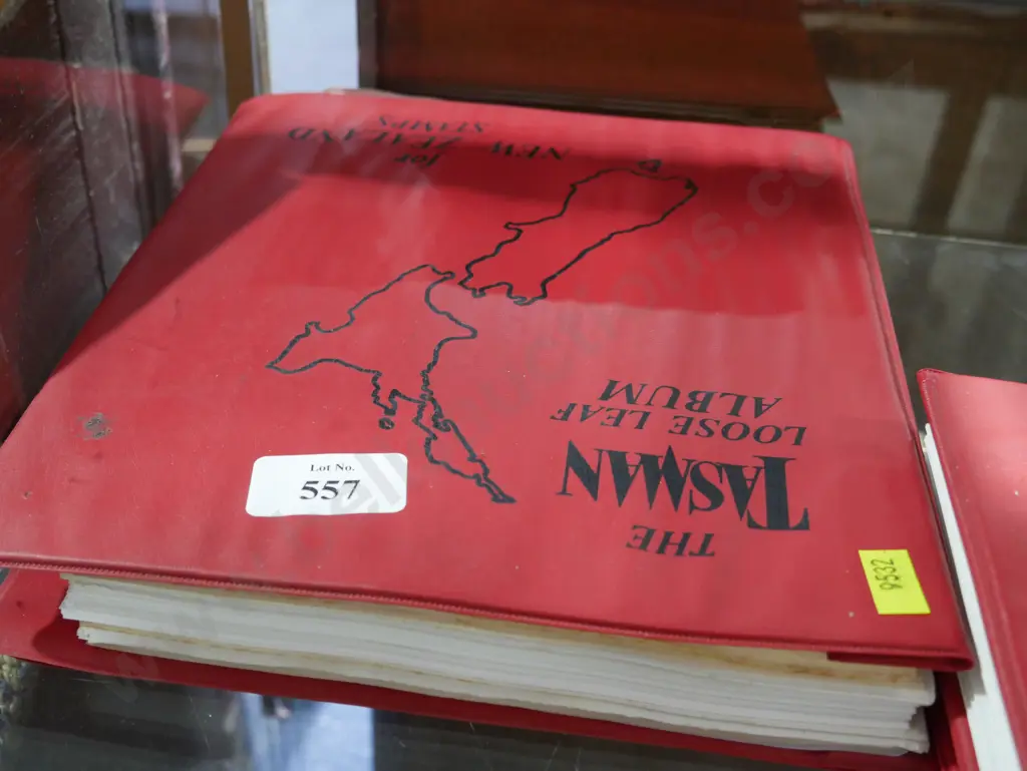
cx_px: 514
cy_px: 386
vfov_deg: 36.0
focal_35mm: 40
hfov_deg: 46.8
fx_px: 1187
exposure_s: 1/60
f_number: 4.5
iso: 2000
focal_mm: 20
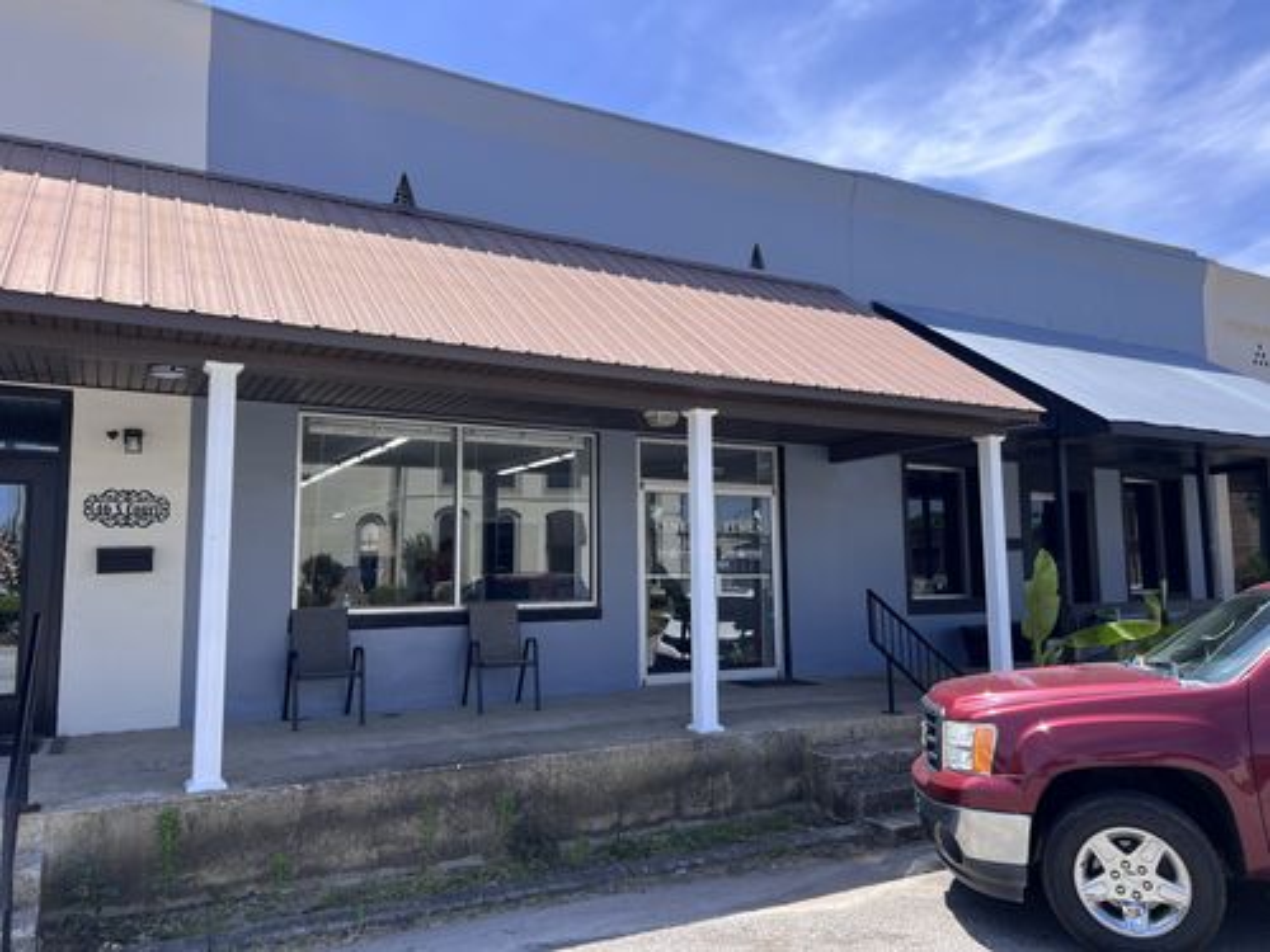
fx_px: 954
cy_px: 476
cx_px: 635
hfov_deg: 67.3
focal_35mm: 26
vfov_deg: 53.1
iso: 50
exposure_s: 1/1901
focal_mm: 5.7
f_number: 1.5
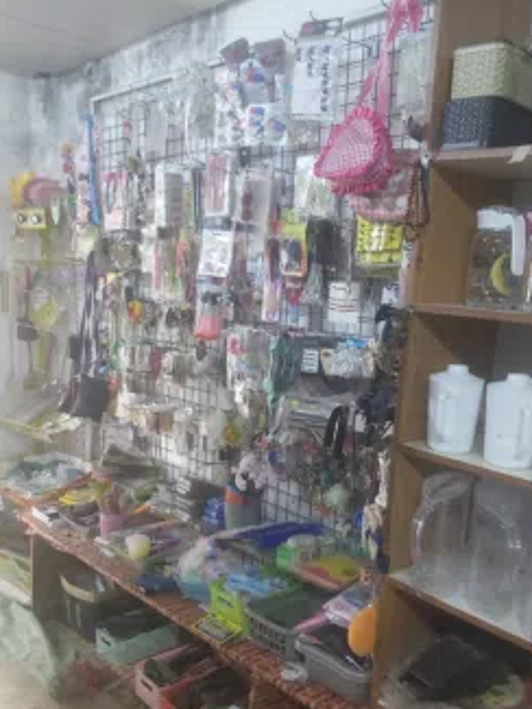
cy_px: 382
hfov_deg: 44.0
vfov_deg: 56.7
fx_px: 655
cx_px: 316
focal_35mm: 32
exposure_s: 1/33
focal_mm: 3.92
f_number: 1.7
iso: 320
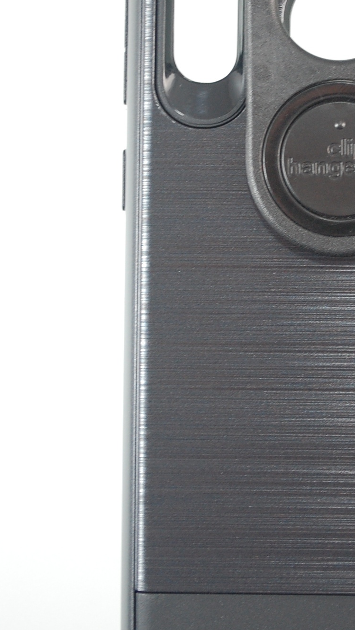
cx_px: 350
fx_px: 1690
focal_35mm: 101
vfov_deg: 21.1
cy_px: 210
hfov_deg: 11.9
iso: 720
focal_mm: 38
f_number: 5.3
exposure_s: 1/30
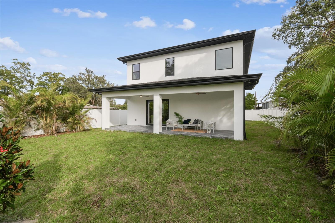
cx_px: 168
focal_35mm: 15
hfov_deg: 100.4
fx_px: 140
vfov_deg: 77.3
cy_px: 112
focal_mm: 10
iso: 100
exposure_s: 1/160
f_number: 7.1
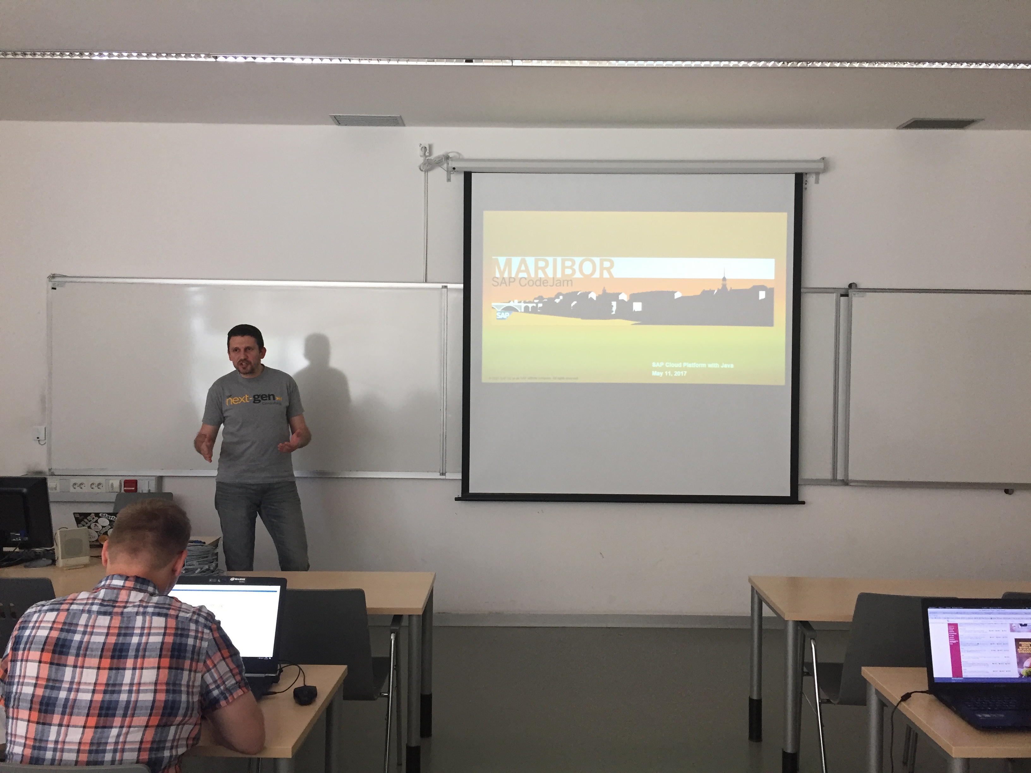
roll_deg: +0.3
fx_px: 864
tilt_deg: -1.6
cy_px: 386
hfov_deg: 61.7
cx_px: 516
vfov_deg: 48.2
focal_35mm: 29
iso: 80
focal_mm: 4.15
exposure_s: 1/33
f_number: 2.2
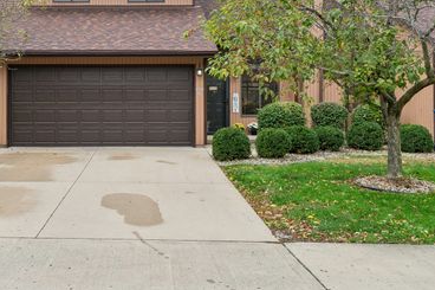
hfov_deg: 49.0
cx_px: 143
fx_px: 467
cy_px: 94
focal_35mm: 39
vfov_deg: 34.1
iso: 250
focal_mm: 19
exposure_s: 1/320
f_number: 8
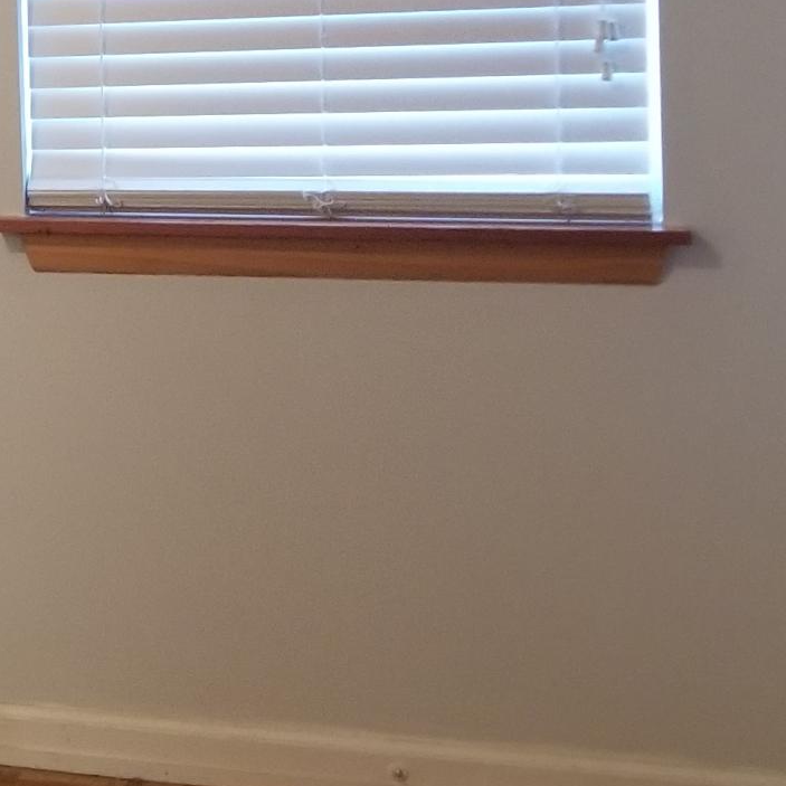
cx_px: -632
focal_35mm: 98
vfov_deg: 17.5
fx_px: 2518
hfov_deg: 15.3
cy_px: 66
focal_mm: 4.3
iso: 250
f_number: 1.7
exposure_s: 1/24
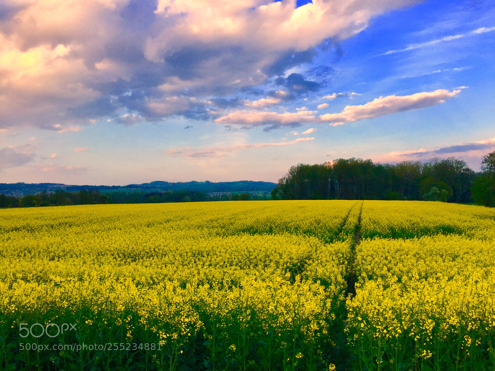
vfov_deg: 48.2
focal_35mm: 29
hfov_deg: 61.7
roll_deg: +1.4
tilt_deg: +2.9
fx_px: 415
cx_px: 248
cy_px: 186
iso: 32
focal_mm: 4.15
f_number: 2.2
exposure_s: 1/395
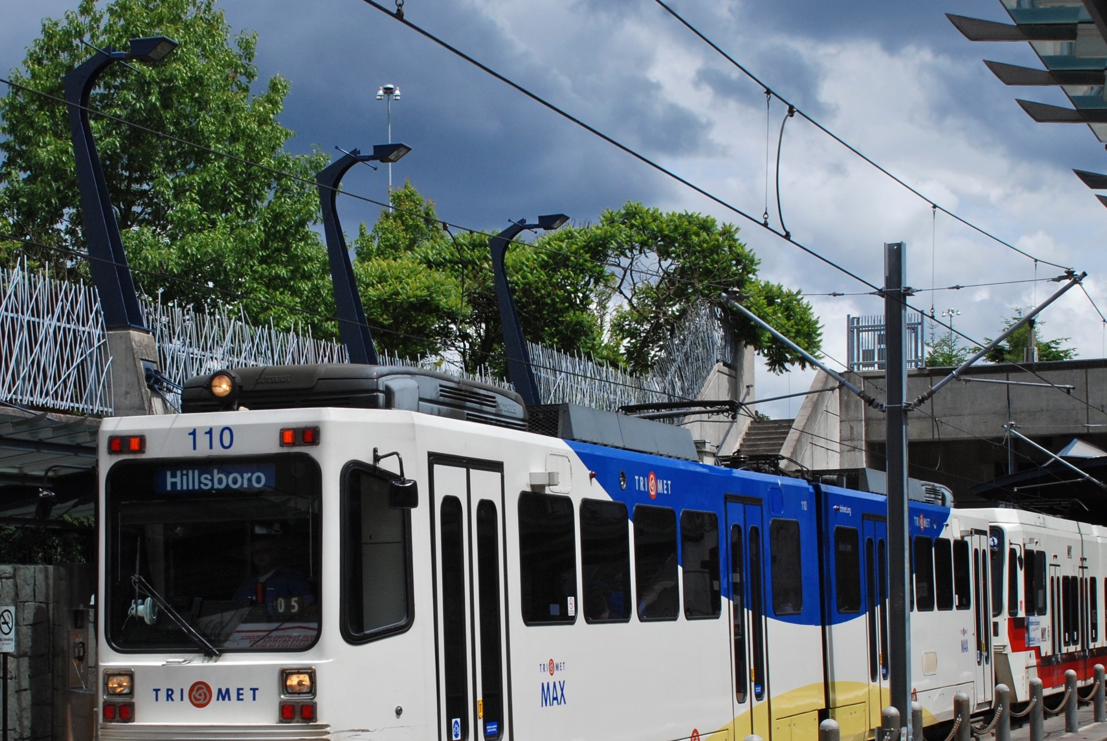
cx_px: 449
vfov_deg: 17.7
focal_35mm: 77
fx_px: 2371
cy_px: 546
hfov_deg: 26.2
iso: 250
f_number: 18
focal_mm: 32
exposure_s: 1/400
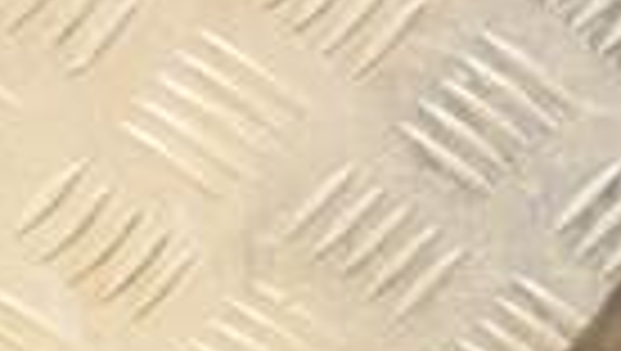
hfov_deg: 9.2
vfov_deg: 5.4
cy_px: 878
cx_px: 1264
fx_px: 3594
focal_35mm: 218
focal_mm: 32
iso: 800
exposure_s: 1/50
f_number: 8
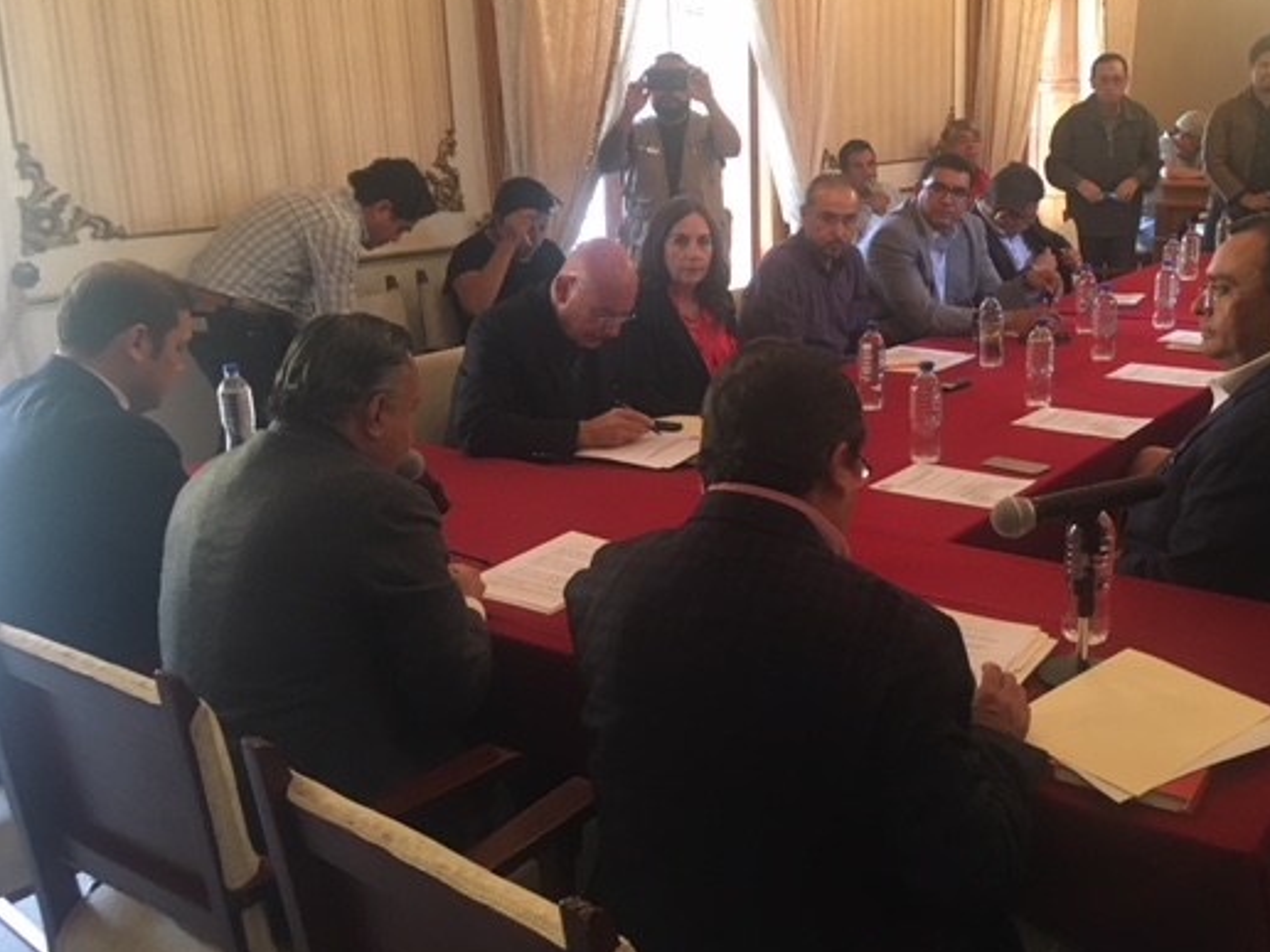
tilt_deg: -13.7
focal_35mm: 36
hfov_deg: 51.0
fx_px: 1321
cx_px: 763
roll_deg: +0.1
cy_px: 416
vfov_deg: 39.6
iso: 160
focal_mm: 4.15
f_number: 2.2
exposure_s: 1/30
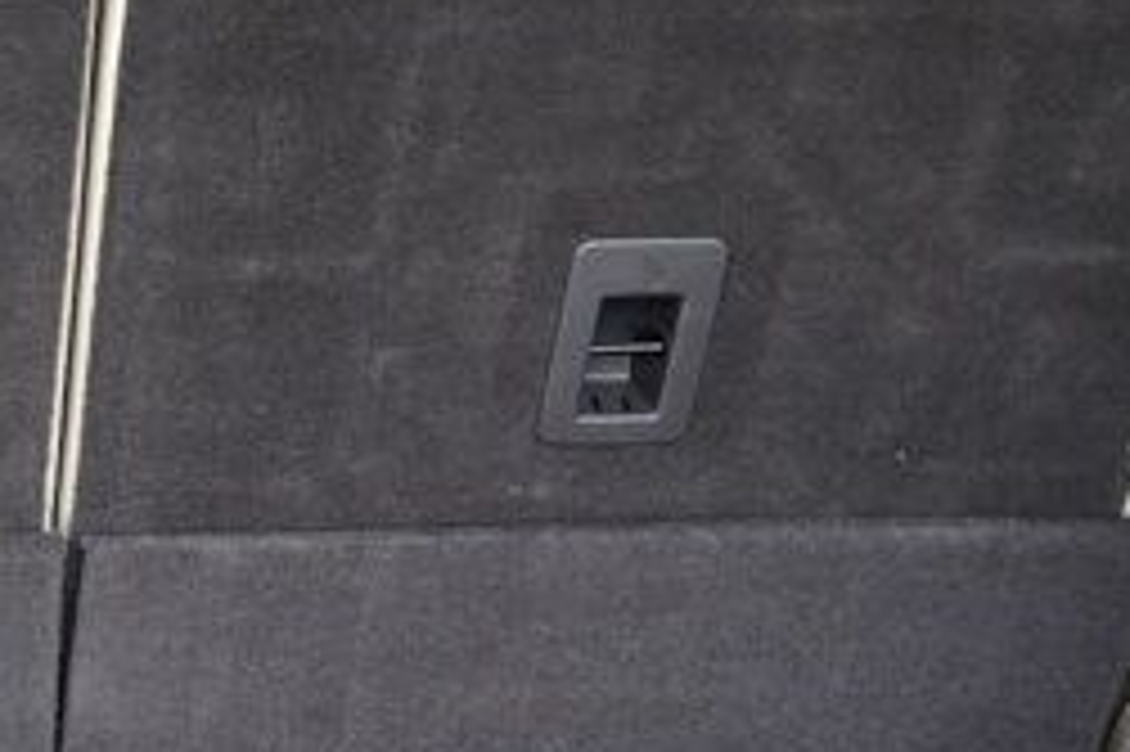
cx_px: -437
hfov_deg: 18.0
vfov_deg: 13.1
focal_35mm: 104
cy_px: 360
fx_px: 3263
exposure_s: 1/50
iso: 100
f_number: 3.5
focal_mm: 17
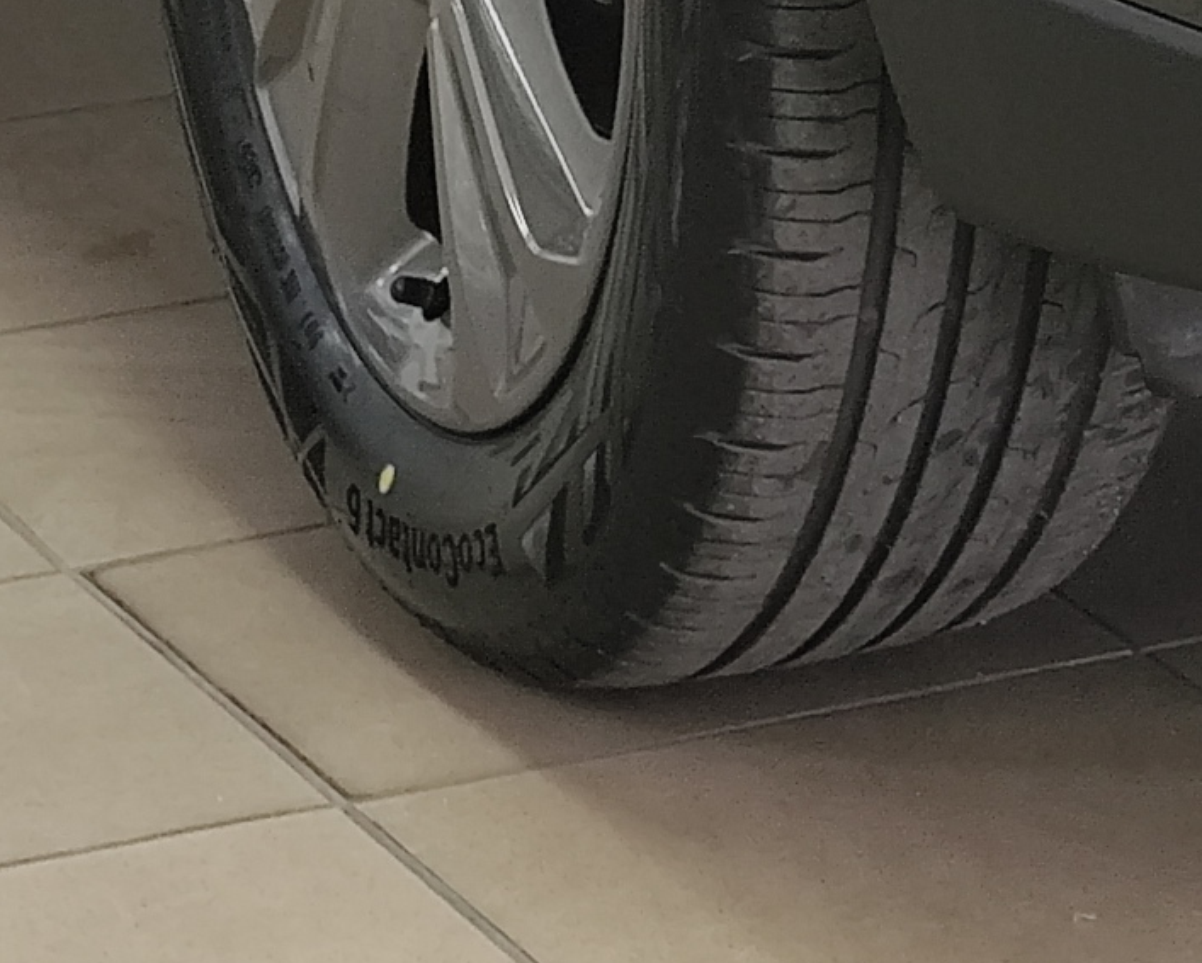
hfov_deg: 7.3
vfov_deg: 5.8
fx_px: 9216
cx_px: 1897
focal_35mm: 259
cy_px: -1201
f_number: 1.65
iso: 200
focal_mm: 6.19
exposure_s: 1/25
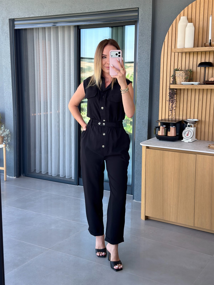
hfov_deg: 30.9
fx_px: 387
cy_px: 142
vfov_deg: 40.4
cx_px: 107
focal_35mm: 47
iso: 64
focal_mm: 6.76
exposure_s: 1/137
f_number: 1.78
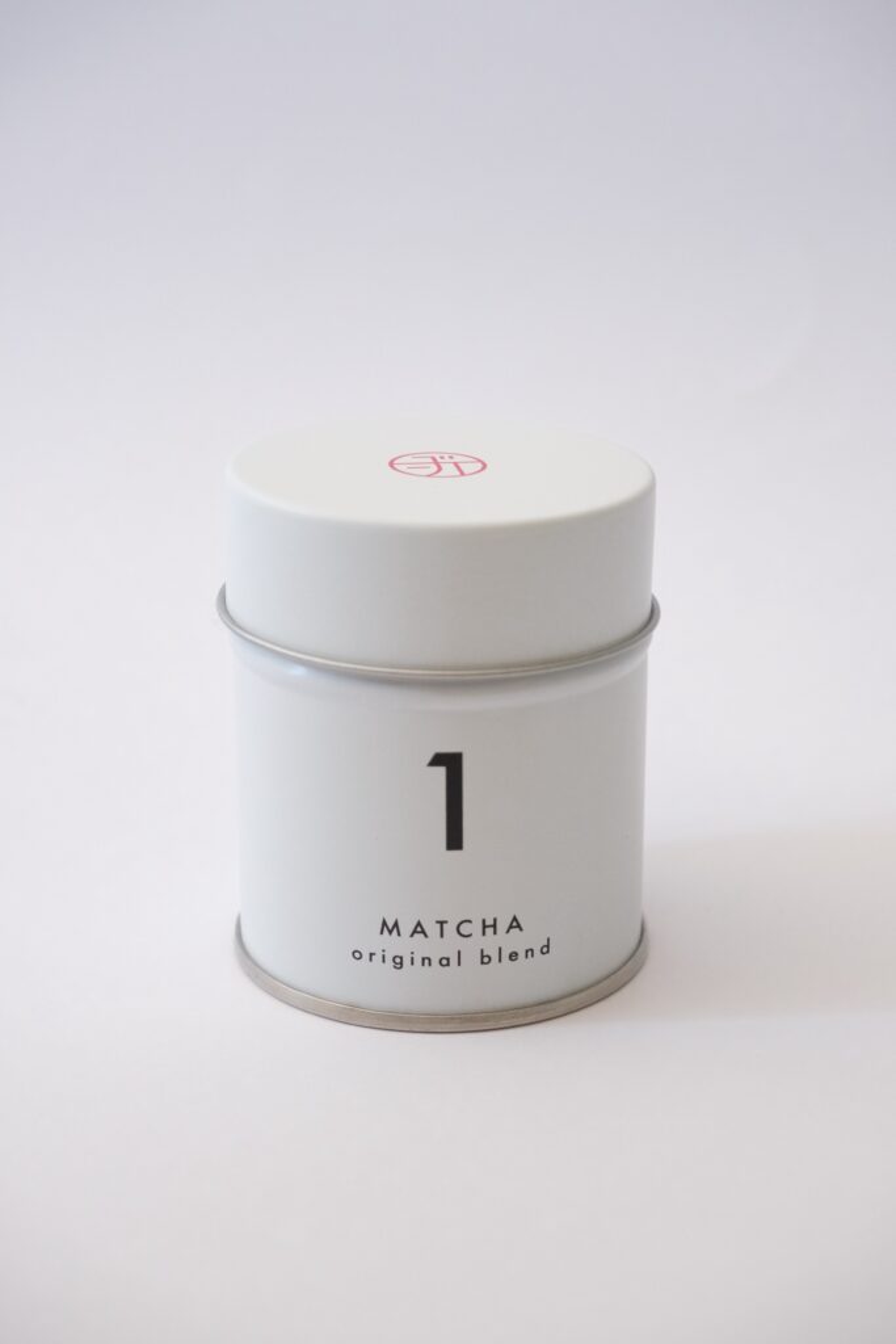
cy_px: 672
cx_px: 448
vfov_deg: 31.0
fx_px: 2426
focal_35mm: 65
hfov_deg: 20.9
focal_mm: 43.2
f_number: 5.6
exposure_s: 1/125
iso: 3200
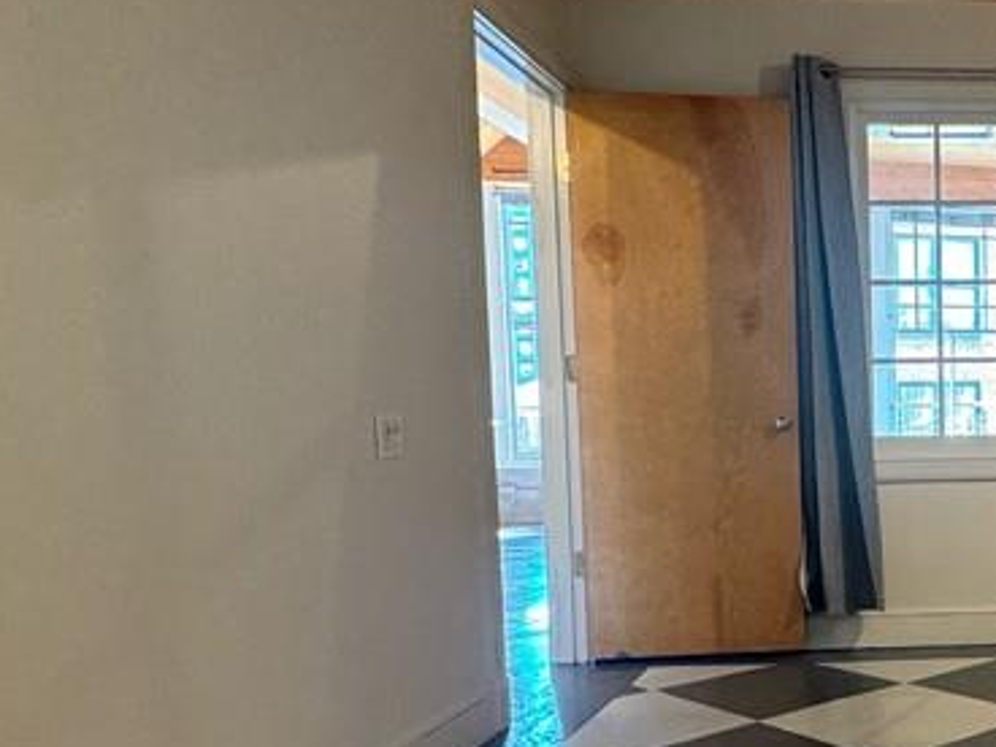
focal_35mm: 39
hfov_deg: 41.2
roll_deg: +0.5
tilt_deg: -5.1
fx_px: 1122
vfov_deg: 36.4
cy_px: 503
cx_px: 1015
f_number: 2.2
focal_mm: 2.22
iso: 400
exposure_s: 1/60
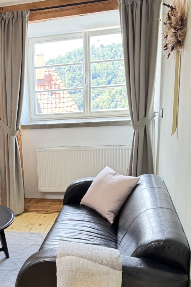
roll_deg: +3.5
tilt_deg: -13.8
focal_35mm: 43
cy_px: 181
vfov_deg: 45.0
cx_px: 14
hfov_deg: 29.7
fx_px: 342
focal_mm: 6.76
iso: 200
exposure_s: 1/85
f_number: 1.78
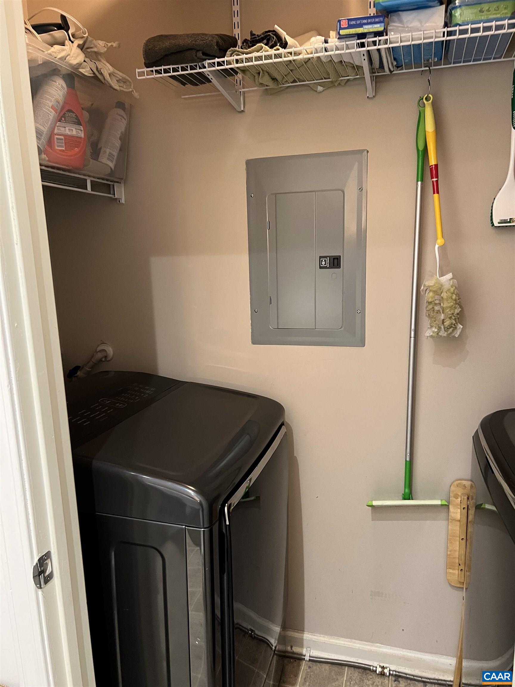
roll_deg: +0.9
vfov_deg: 67.3
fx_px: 516
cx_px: 258
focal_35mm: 26
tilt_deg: -10.3
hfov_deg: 53.1
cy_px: 344
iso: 400
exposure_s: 1/40
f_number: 1.5
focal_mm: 5.7
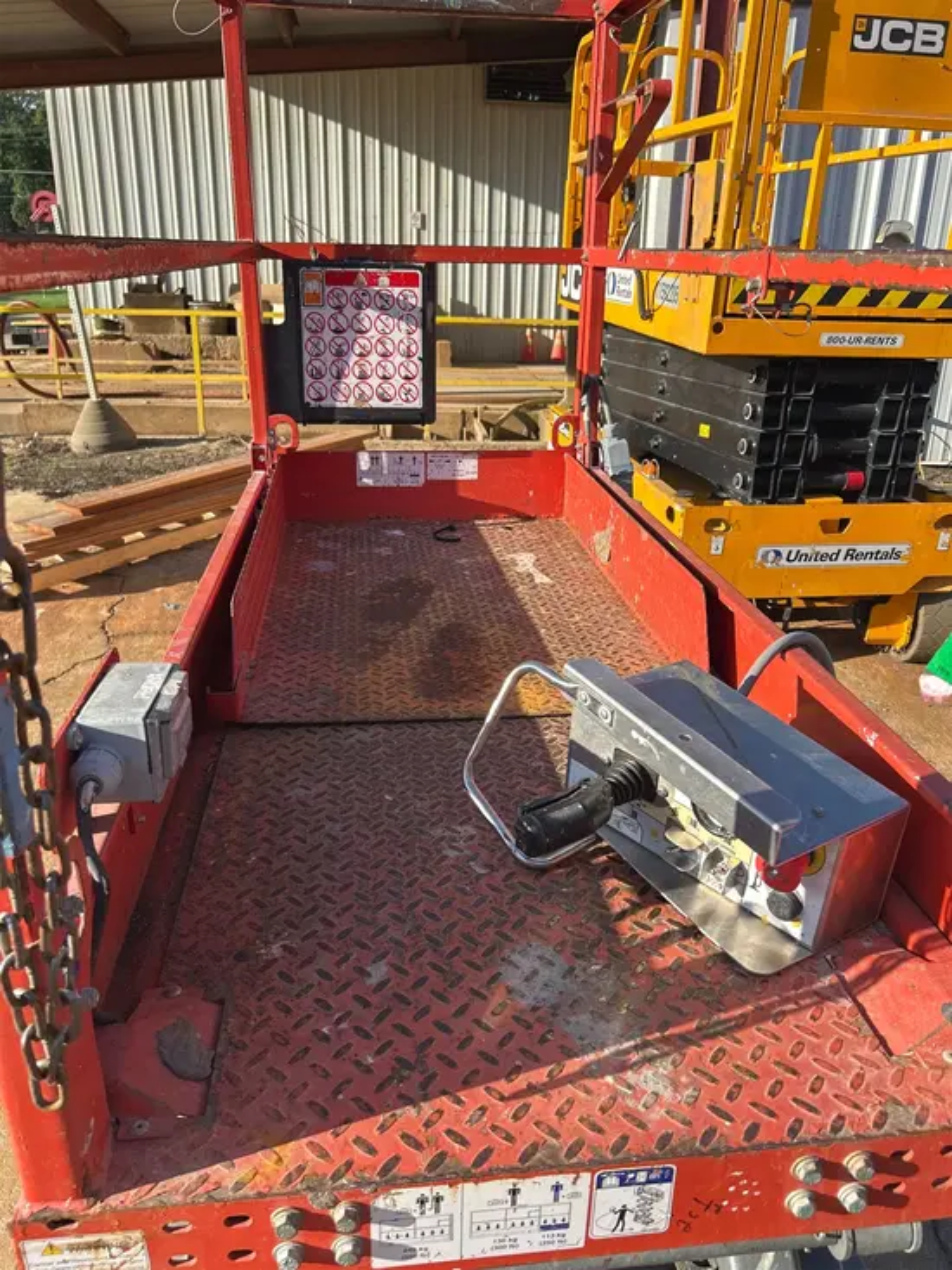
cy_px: 635
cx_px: 476
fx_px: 953
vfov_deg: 67.3
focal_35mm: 26
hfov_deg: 53.1
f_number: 1.5
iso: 50
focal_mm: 5.7
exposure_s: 1/1808
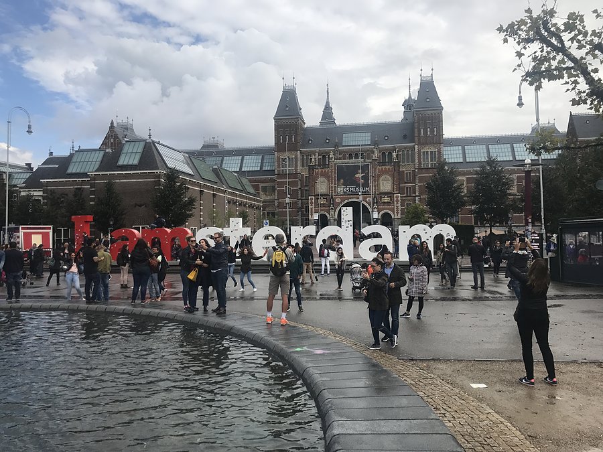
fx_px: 488
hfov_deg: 63.4
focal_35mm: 28
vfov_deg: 49.7
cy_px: 226
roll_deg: +0.8
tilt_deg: +1.9
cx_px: 302
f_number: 1.8
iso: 20
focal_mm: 3.99
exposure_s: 1/2179
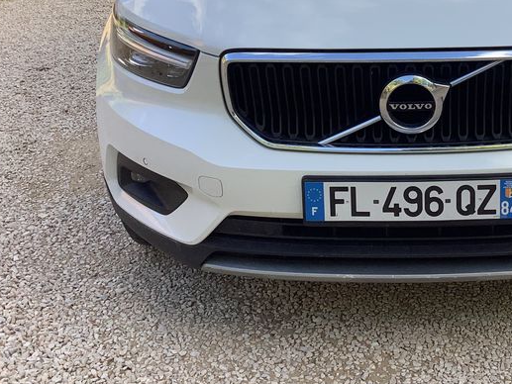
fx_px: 888
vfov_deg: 23.9
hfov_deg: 31.3
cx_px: 417
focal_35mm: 60
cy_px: 52
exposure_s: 1/220
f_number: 2.4
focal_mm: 3.3
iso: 25
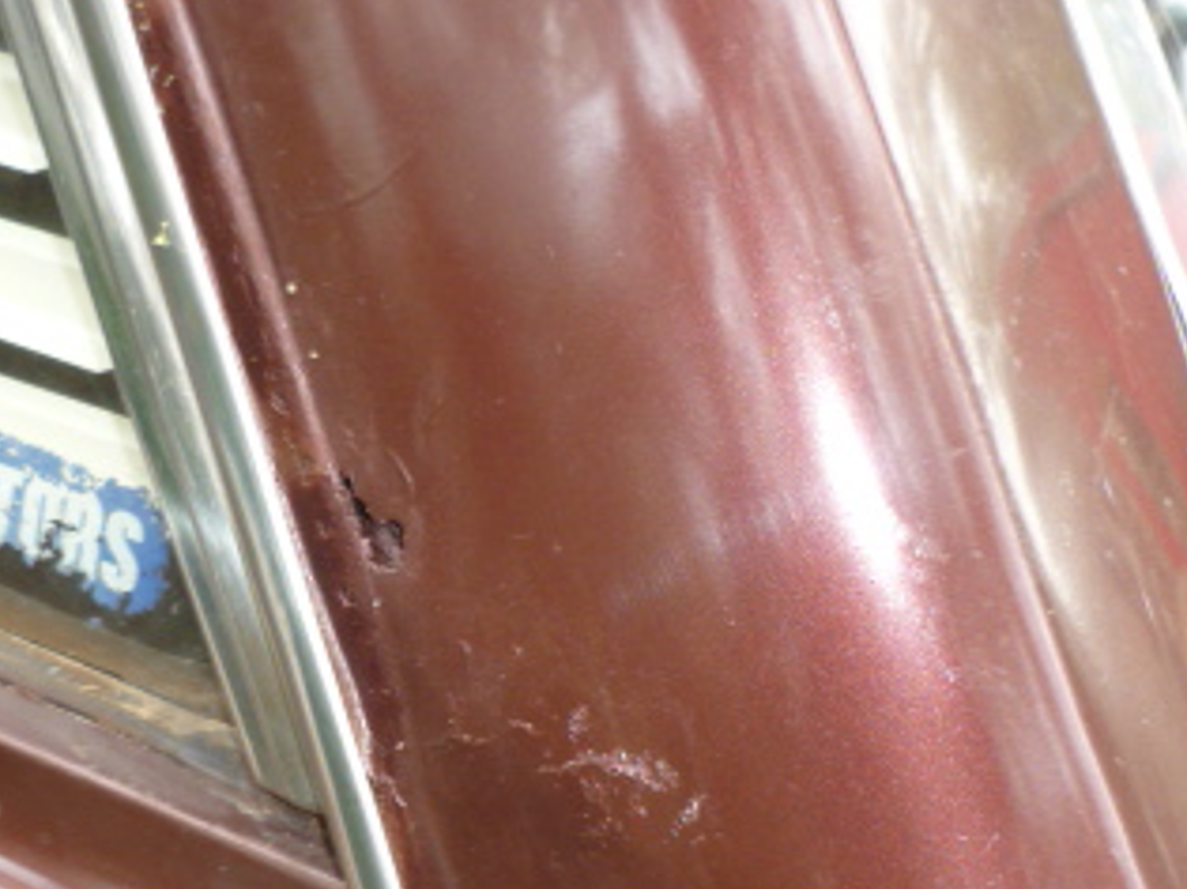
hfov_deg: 28.8
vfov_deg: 21.7
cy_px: 667
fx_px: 2297
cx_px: 384
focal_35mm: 67
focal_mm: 5.5
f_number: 2.8
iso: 100
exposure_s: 1/60
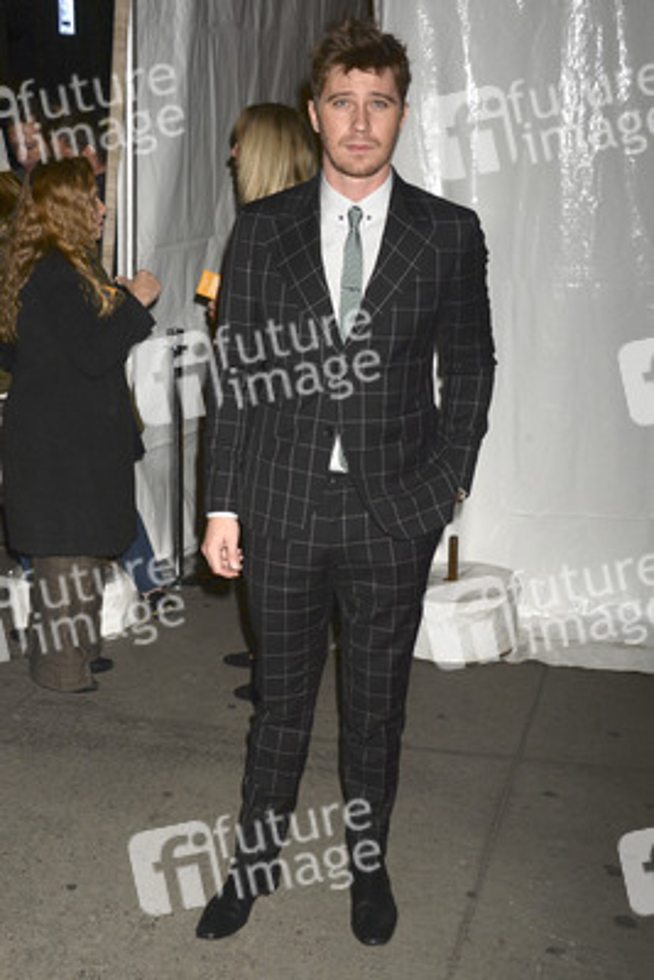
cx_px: 327
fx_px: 1307
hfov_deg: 28.1
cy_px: 490
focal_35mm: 48
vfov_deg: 41.1
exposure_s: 1/250
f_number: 5.6
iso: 800
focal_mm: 48
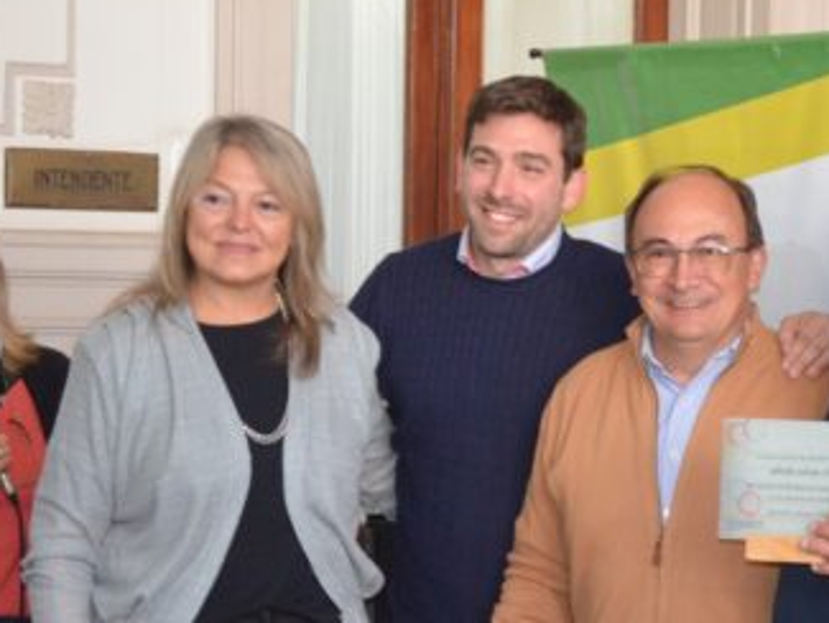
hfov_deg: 16.4
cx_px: 872
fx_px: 2803
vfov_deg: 12.6
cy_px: 435
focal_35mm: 117
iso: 2500
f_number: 5
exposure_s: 1/60
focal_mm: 38
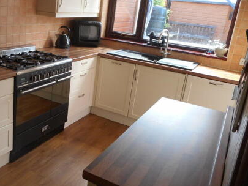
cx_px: 77
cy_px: 77
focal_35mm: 36
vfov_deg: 39.6
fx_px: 258
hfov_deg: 50.1
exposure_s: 1/30
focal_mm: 4.5
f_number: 3.7
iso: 125
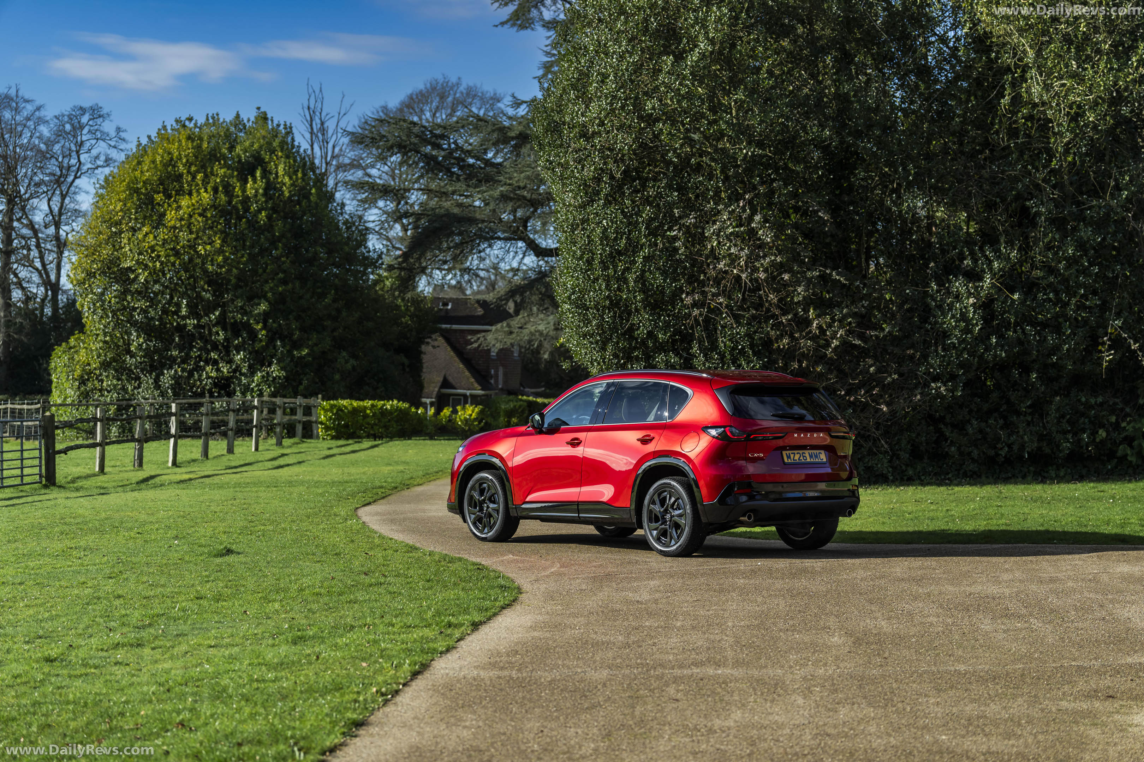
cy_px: 381
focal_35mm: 70
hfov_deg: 28.8
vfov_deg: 19.5
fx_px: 2224
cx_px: 572
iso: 50
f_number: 3.2
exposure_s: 1/640
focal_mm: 70
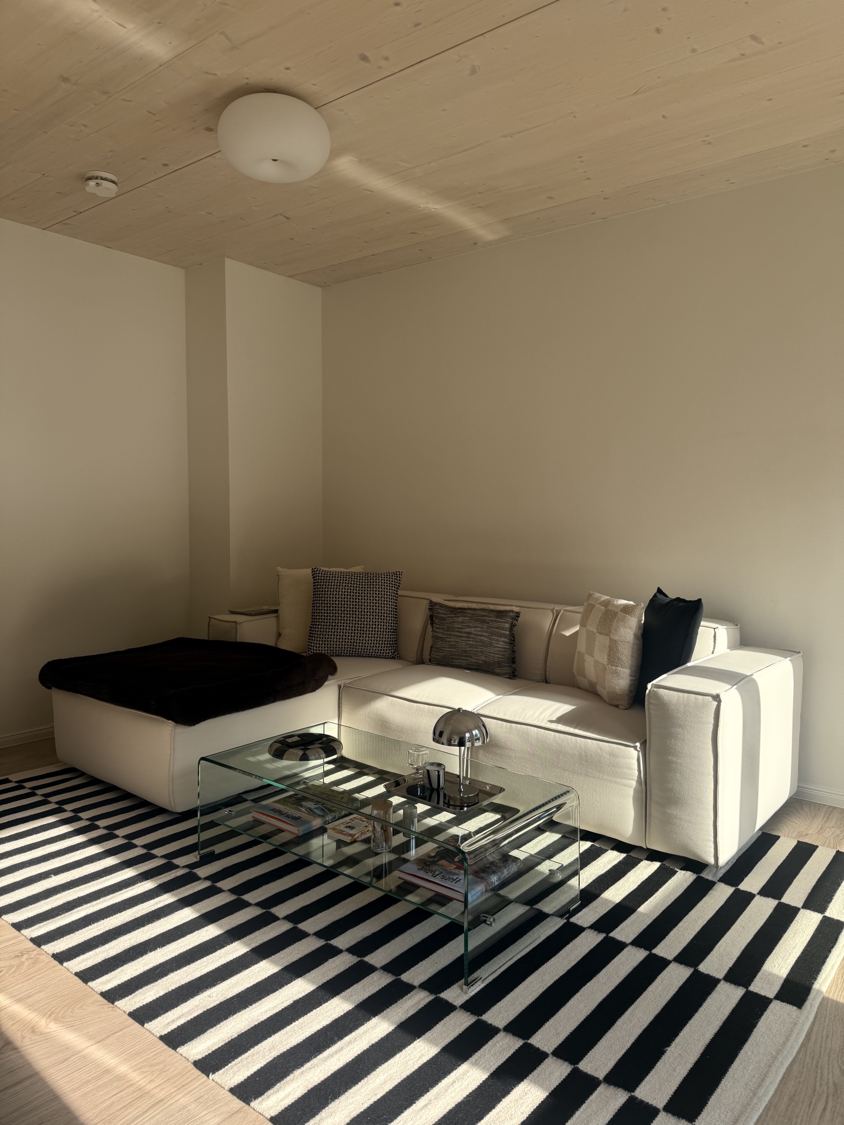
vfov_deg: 71.6
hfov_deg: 56.8
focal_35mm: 24
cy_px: 562
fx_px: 780
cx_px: 422
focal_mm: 6.76
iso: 80
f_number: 1.78
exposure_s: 1/979
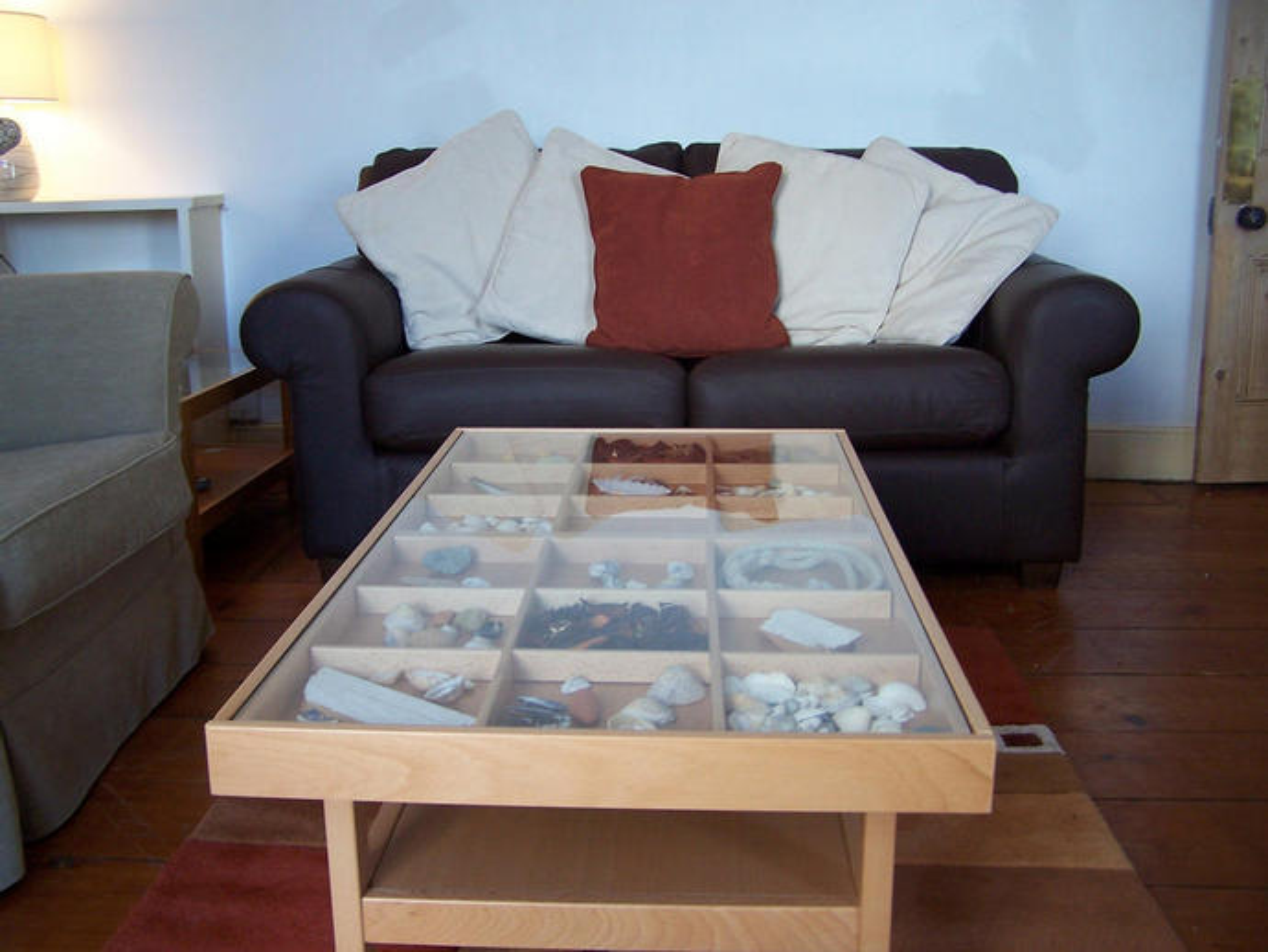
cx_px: 634
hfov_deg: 49.0
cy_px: 476
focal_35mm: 38
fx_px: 1392
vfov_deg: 37.7
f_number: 2.8
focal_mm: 6.3
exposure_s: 1/30
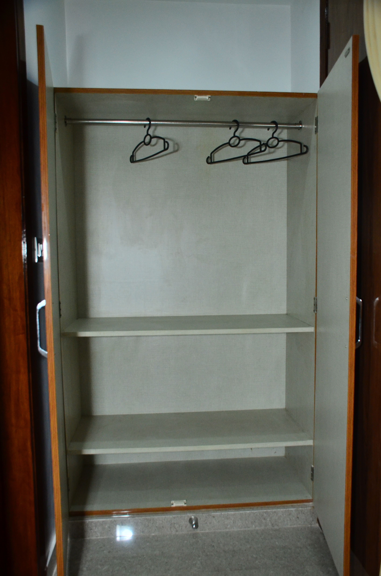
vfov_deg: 62.0
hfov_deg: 43.4
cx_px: 190
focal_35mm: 30
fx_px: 478
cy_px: 288
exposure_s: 1/125
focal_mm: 20
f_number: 5
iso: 640
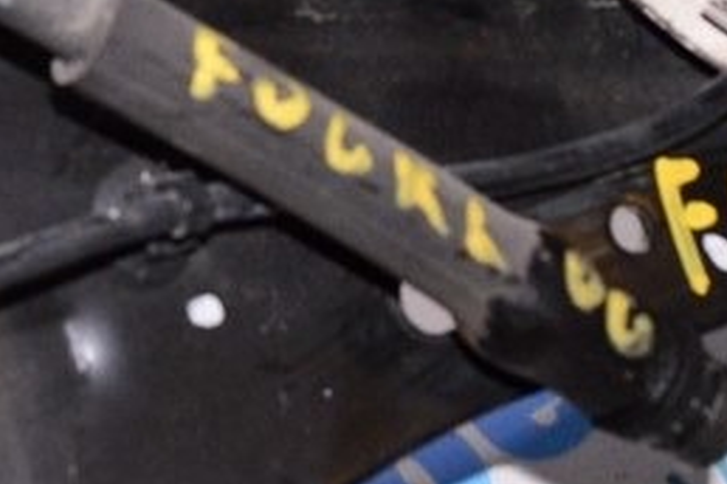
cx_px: -186
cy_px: -333
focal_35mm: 119
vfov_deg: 10.9
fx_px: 2403
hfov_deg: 16.4
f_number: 8
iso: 1600
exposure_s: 1/200
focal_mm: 20
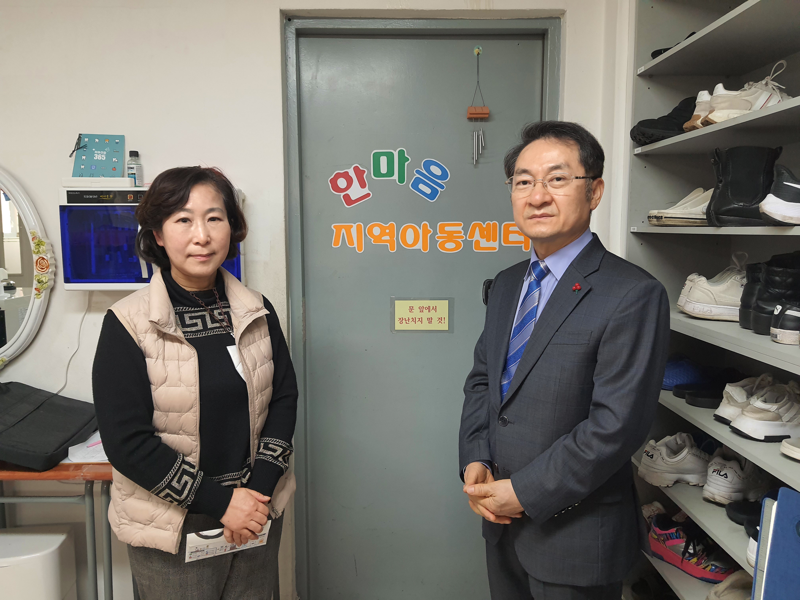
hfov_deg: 67.3
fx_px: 601
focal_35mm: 26
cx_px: 400
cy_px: 300
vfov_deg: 53.1
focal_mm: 4.32
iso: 200
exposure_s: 1/100
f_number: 1.7
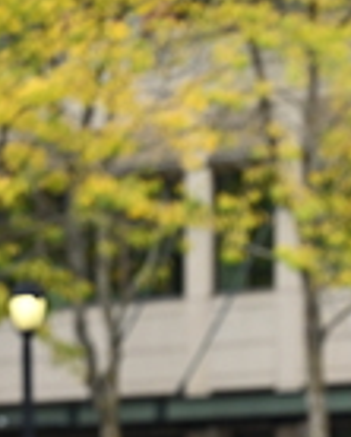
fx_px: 6756
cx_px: 504
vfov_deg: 3.7
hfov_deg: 3.0
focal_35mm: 522
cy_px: 643
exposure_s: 1/2500
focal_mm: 140
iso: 640
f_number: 2.8
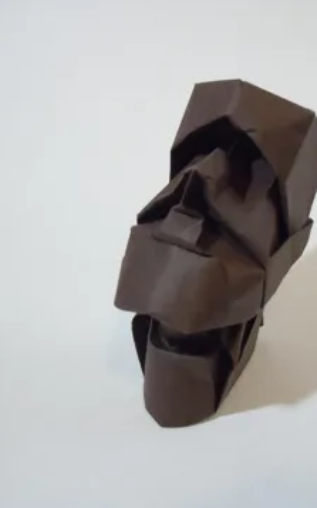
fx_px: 650
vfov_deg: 42.7
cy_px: 255
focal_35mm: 47
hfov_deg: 27.2
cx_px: 215
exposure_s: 1/20
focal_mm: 5.9
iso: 800
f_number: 4
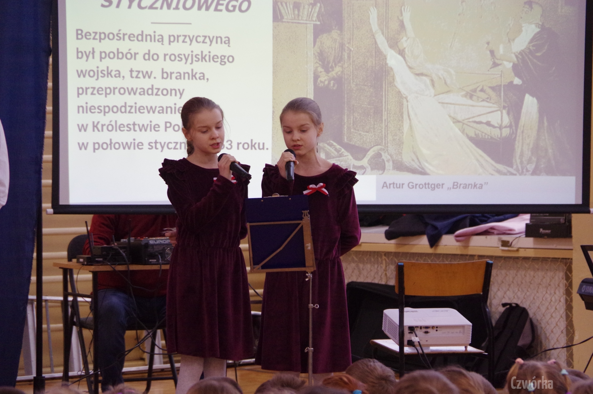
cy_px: 197
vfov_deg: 6.8
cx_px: 296
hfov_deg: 10.2
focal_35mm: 202
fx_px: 3325
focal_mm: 135
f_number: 6.3
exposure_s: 1/200
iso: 3200
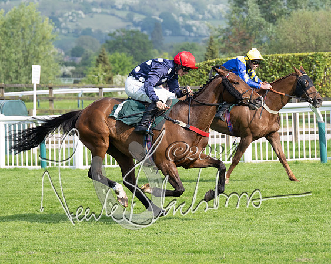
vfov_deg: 7.9
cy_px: 133
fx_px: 1923
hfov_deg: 9.8
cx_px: 190
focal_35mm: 196
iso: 400
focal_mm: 110
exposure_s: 1/2000
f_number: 4
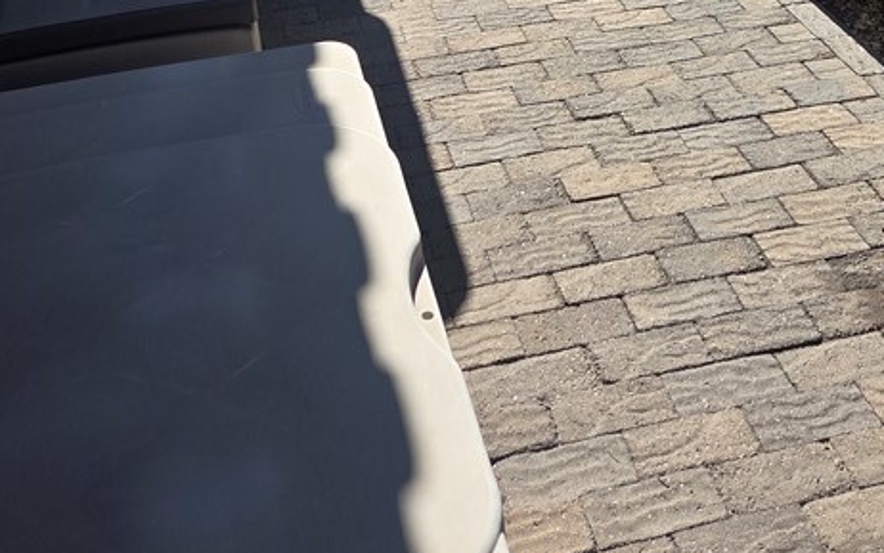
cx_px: 551
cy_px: -306
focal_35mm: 54
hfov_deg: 37.3
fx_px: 1301
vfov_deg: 20.2
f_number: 1.8
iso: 80
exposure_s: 1/3483
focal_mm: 5.4
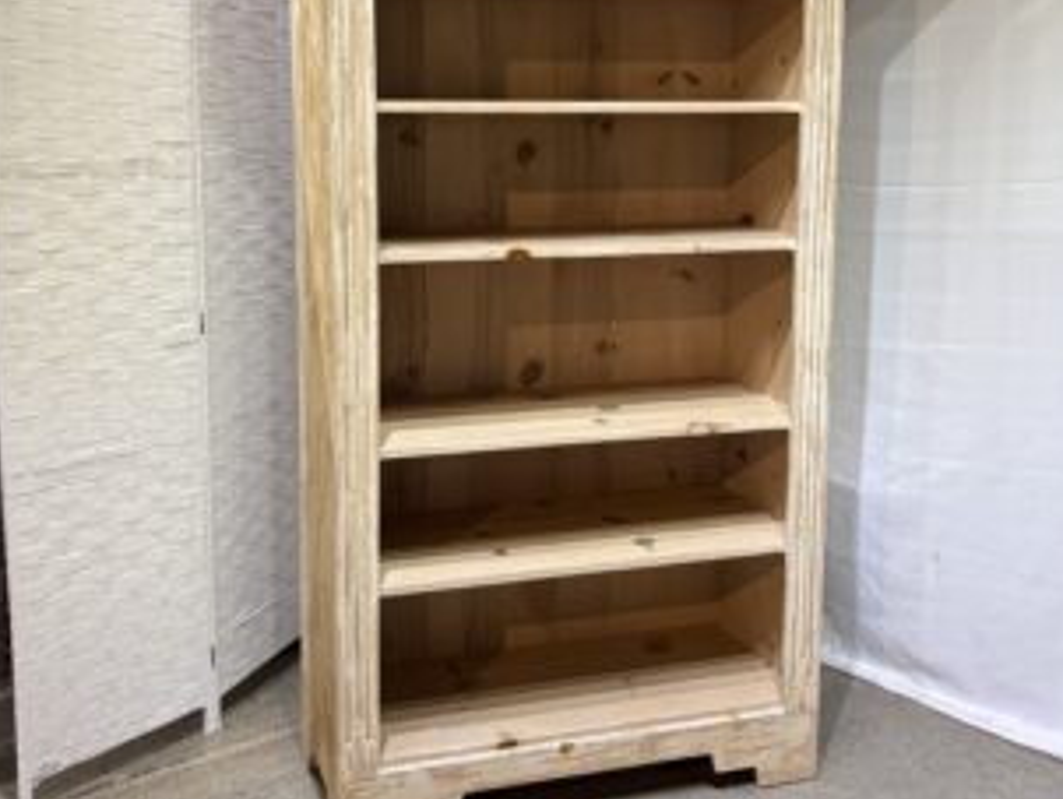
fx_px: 1322
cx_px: 524
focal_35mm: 43
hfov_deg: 43.8
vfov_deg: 33.4
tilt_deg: -6.9
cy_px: 276
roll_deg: +0.2
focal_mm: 5.96
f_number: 1.6
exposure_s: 1/120
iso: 100
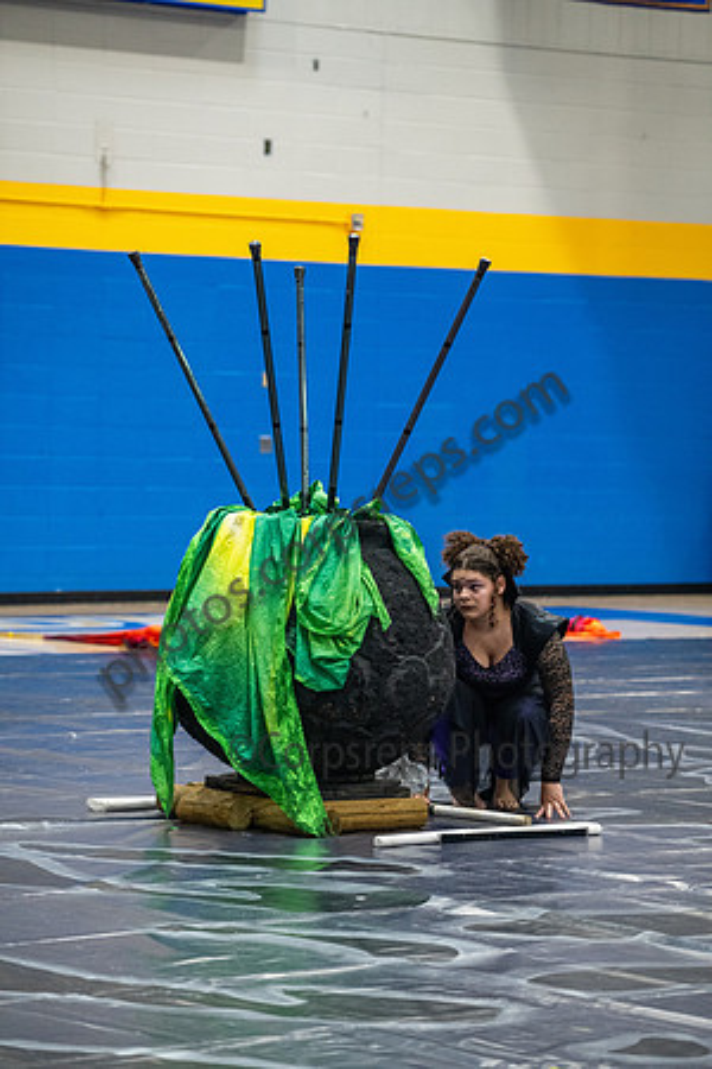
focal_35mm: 135
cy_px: 534
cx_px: 356
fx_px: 4005
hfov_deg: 10.2
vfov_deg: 15.2
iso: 4000
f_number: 4
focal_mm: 135
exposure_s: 1/500
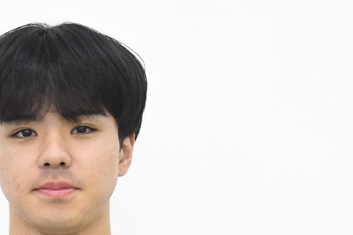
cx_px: 53
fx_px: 1732
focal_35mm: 177
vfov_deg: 7.7
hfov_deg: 11.6
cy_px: 331
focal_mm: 35
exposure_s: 1/800
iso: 4000
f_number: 3.3
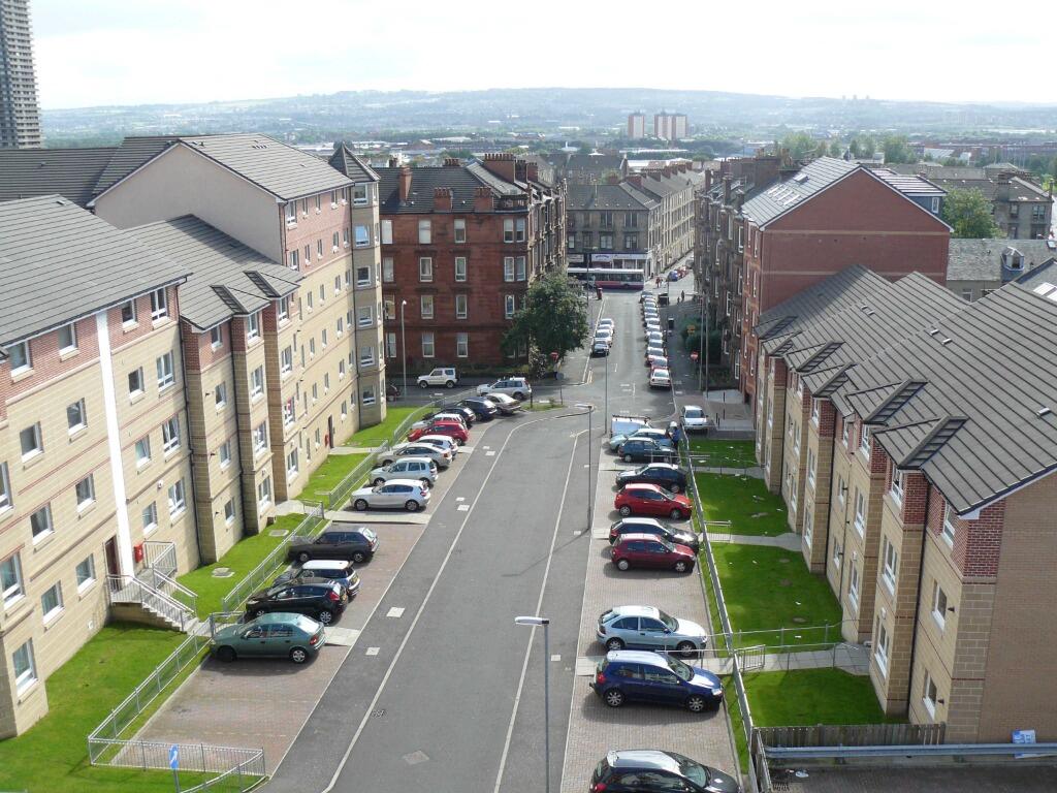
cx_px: 528
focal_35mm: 36
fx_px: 1099
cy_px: 396
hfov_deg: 51.4
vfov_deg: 39.7
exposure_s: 1/250
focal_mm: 6
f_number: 4.5
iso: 100
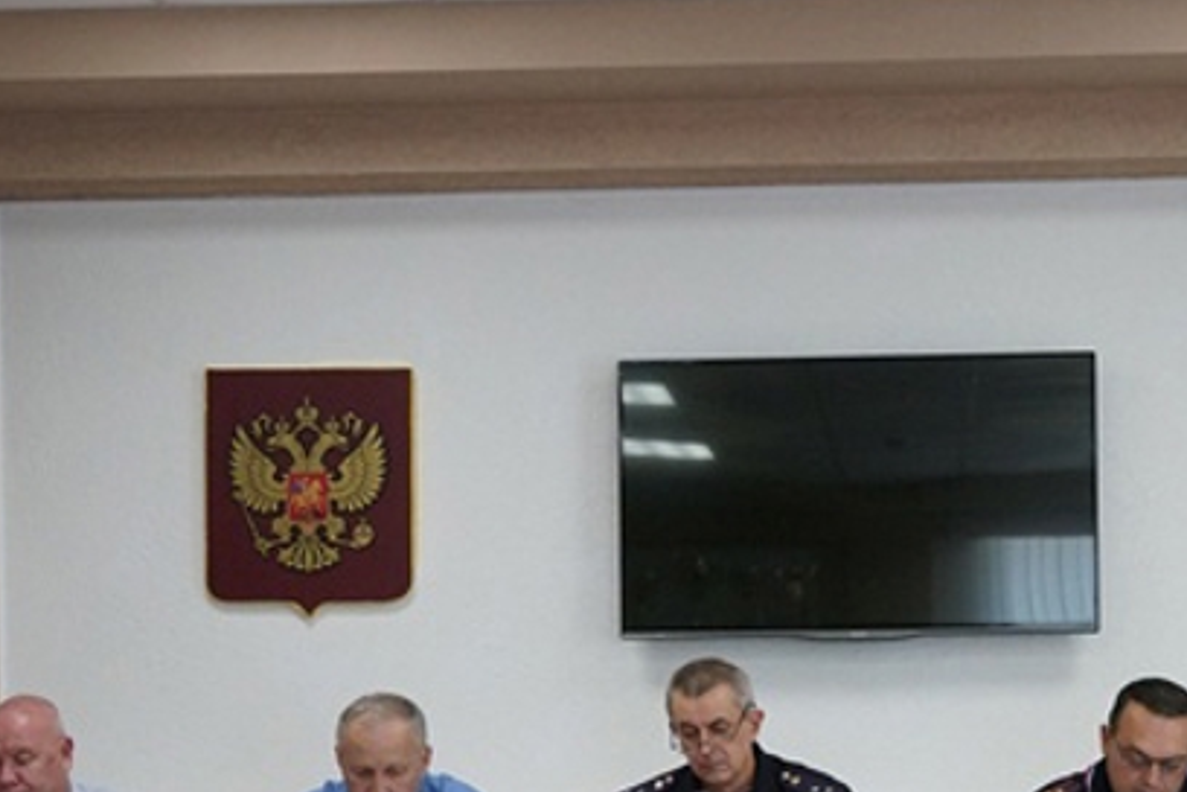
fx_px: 2998
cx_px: 771
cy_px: 652
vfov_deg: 14.9
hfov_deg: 22.3
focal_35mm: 91
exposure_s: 1/160
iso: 2500
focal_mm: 33
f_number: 4.5
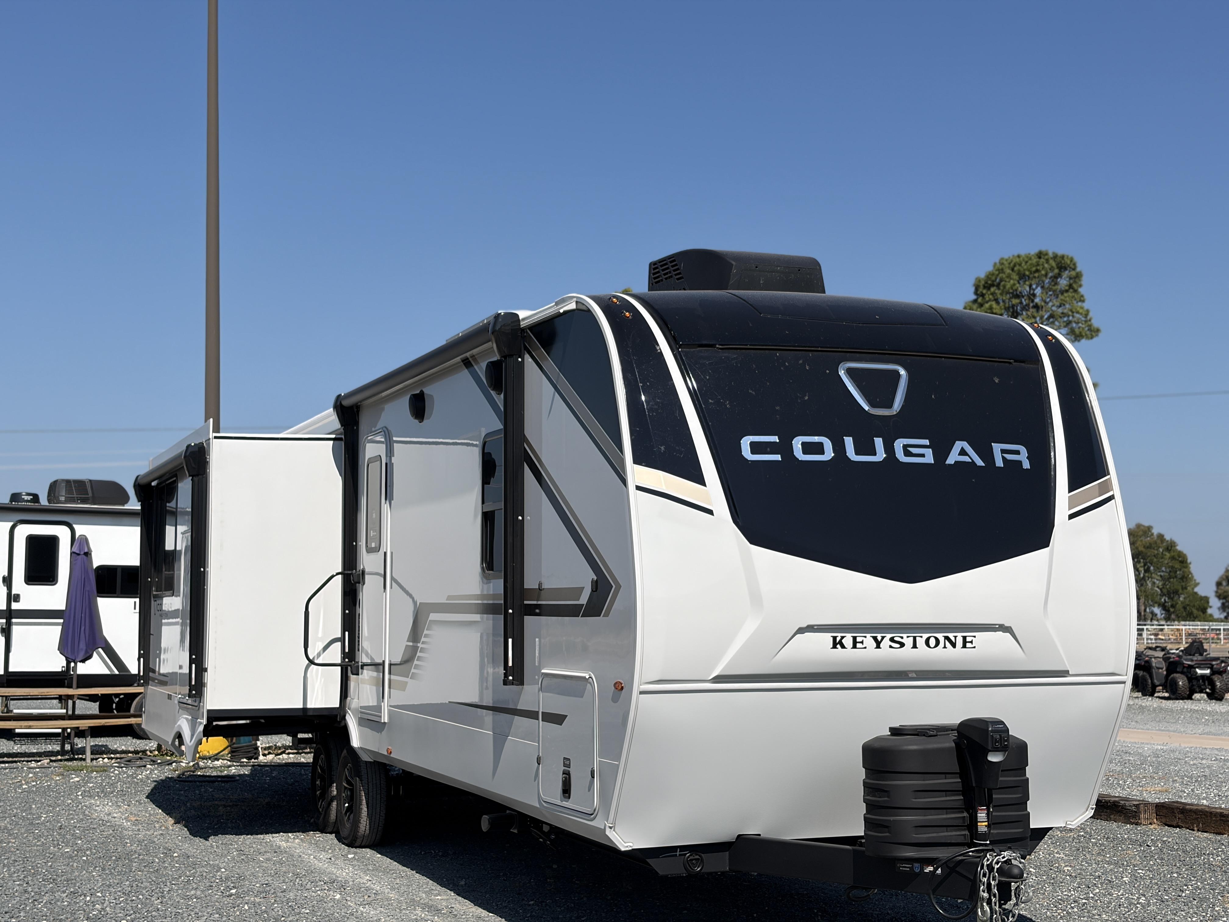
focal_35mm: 52
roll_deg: +0.1
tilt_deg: +4.9
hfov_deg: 36.8
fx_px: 1846
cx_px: 614
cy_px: 461
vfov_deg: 28.0
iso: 40
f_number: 1.6
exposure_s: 1/5814
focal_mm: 5.96
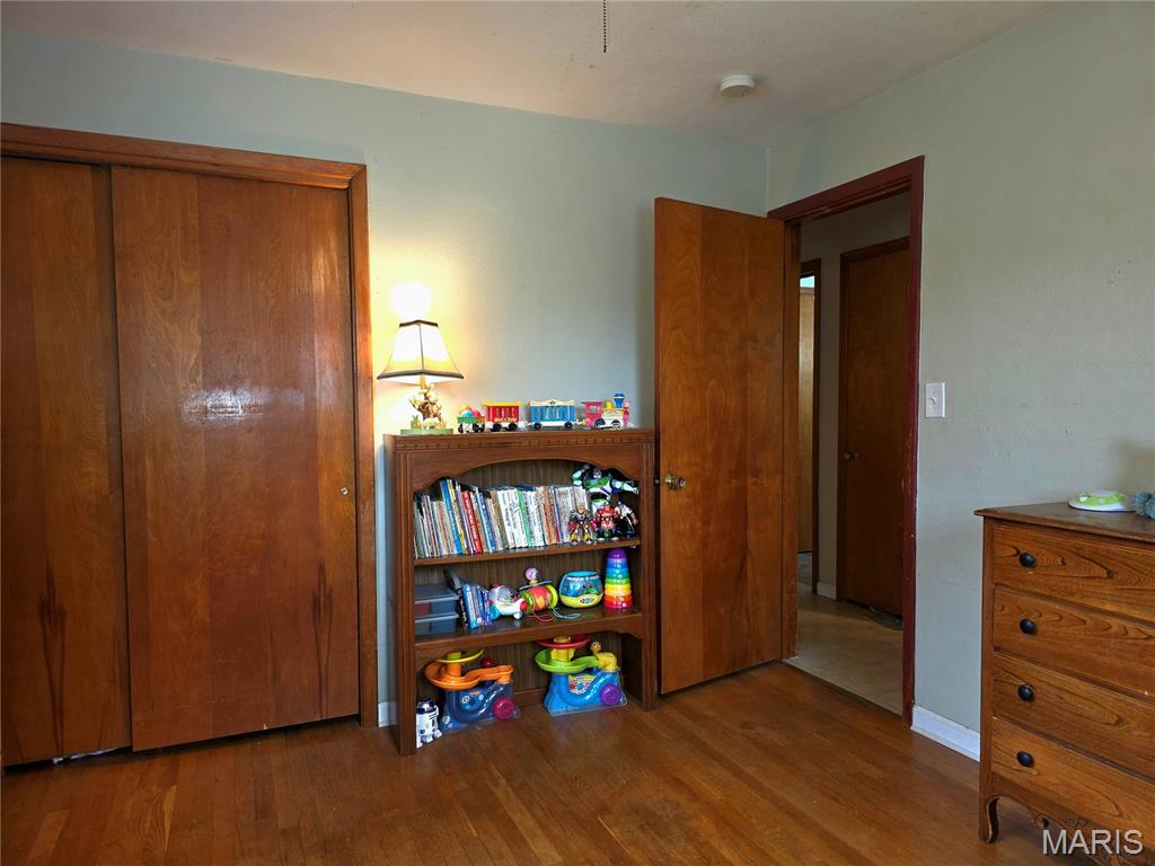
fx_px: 767
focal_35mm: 23
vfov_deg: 58.9
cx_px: 578
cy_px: 433
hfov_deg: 73.9
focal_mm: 6.3
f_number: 1.7
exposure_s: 1/24
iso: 100
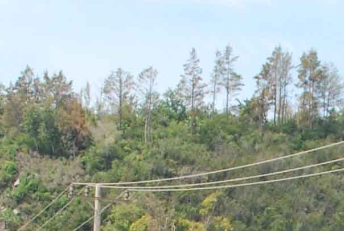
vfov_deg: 7.5
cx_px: 355
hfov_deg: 11.7
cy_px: 552
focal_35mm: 173
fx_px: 1656
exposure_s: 1/250
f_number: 8
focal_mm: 18
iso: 200
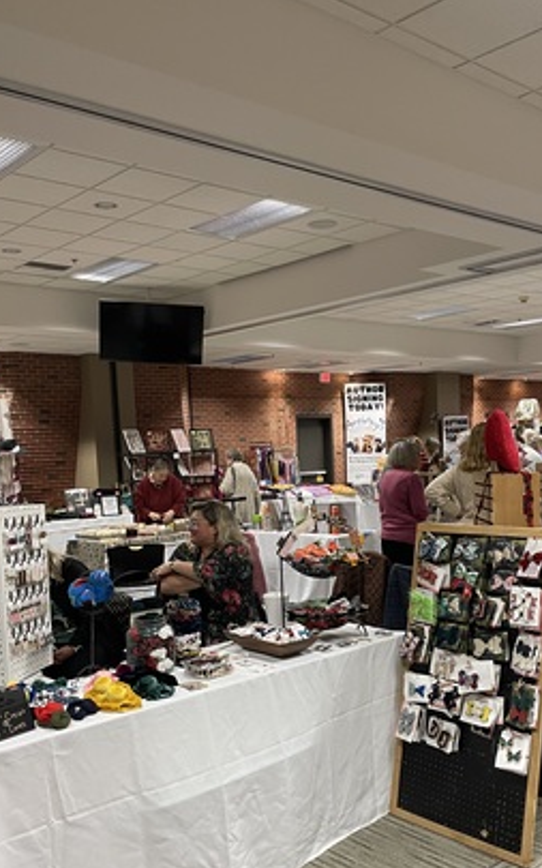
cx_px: 303
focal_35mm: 34
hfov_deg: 37.2
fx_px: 804
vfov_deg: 56.2
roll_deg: +3.2
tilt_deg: -4.9
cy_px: 527
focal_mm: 4.2
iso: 125
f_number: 1.6
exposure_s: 1/60
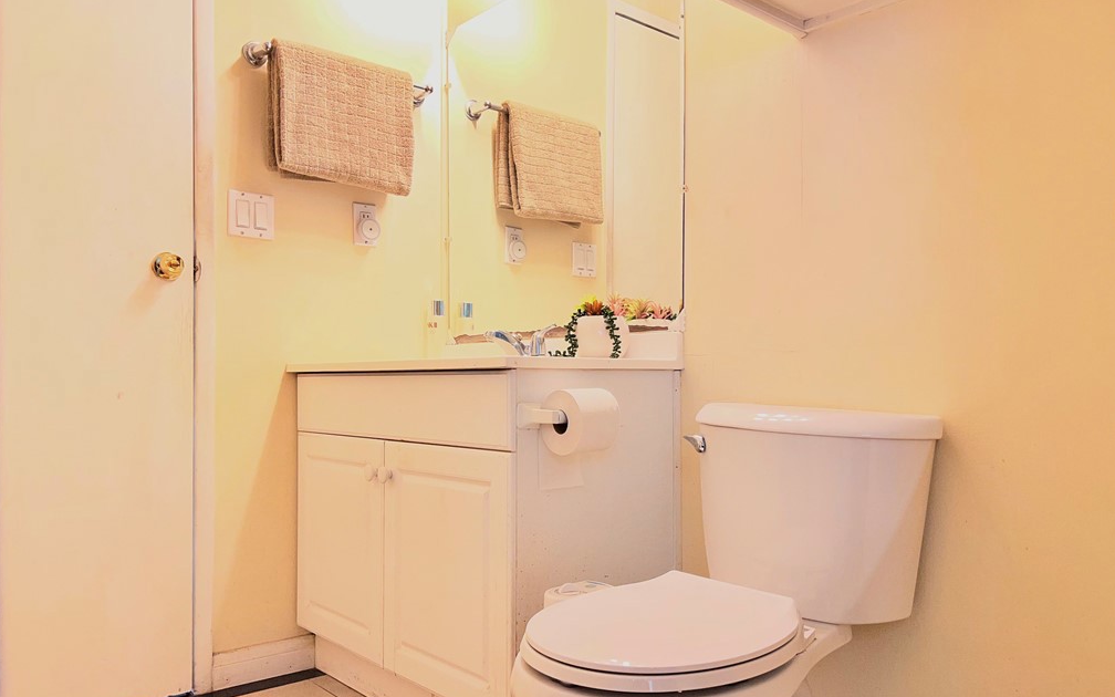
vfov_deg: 44.5
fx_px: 851
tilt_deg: -0.6
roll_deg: +0.1
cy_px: 387
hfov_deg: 66.5
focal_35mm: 28
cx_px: 561
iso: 80
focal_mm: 5.7
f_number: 1.5
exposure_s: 1/120
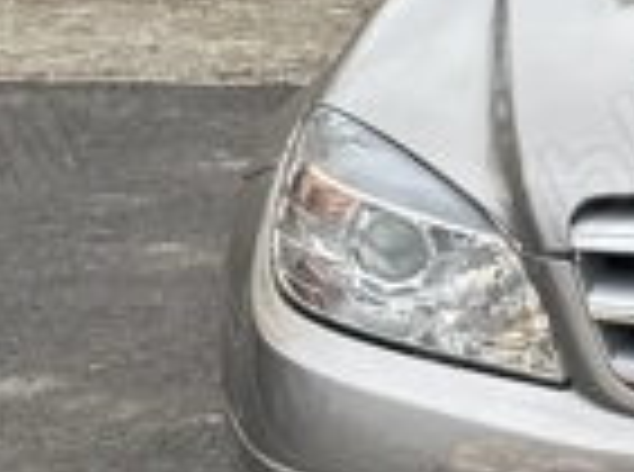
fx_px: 4056
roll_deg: -0.2
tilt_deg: -12.1
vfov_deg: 6.7
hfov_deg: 8.7
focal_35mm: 222
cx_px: 1007
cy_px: 166
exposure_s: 1/505
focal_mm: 5.96
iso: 32
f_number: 1.6
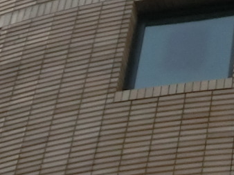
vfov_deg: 4.8
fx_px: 2047
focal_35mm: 303
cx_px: 388
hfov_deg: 6.4
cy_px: -172
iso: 80
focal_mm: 7.15
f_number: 4
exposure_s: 1/1000
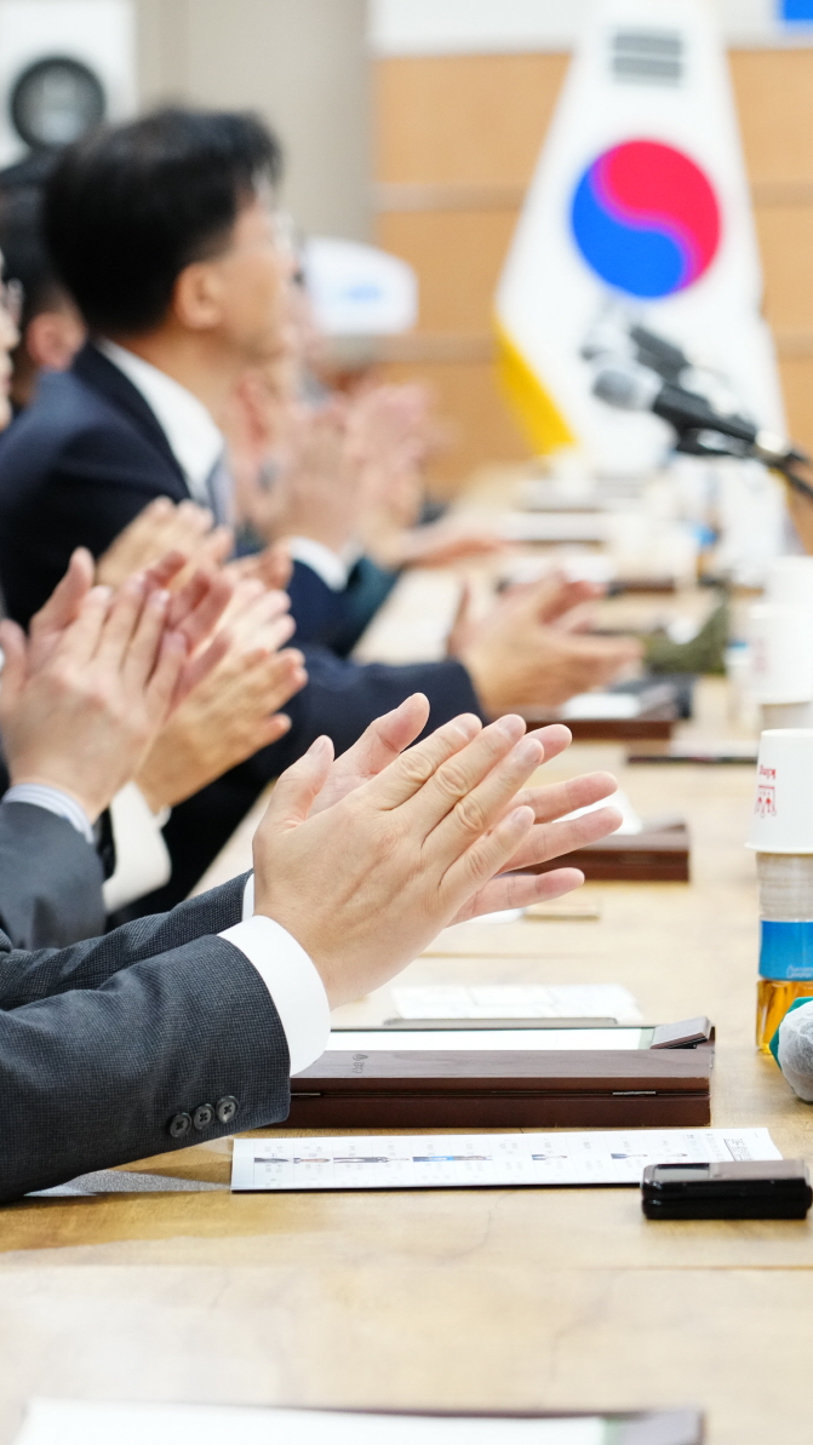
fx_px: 6362
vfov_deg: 13.0
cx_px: 119
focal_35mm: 166
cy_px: 724
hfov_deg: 7.3
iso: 3200
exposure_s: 1/160
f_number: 4
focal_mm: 105
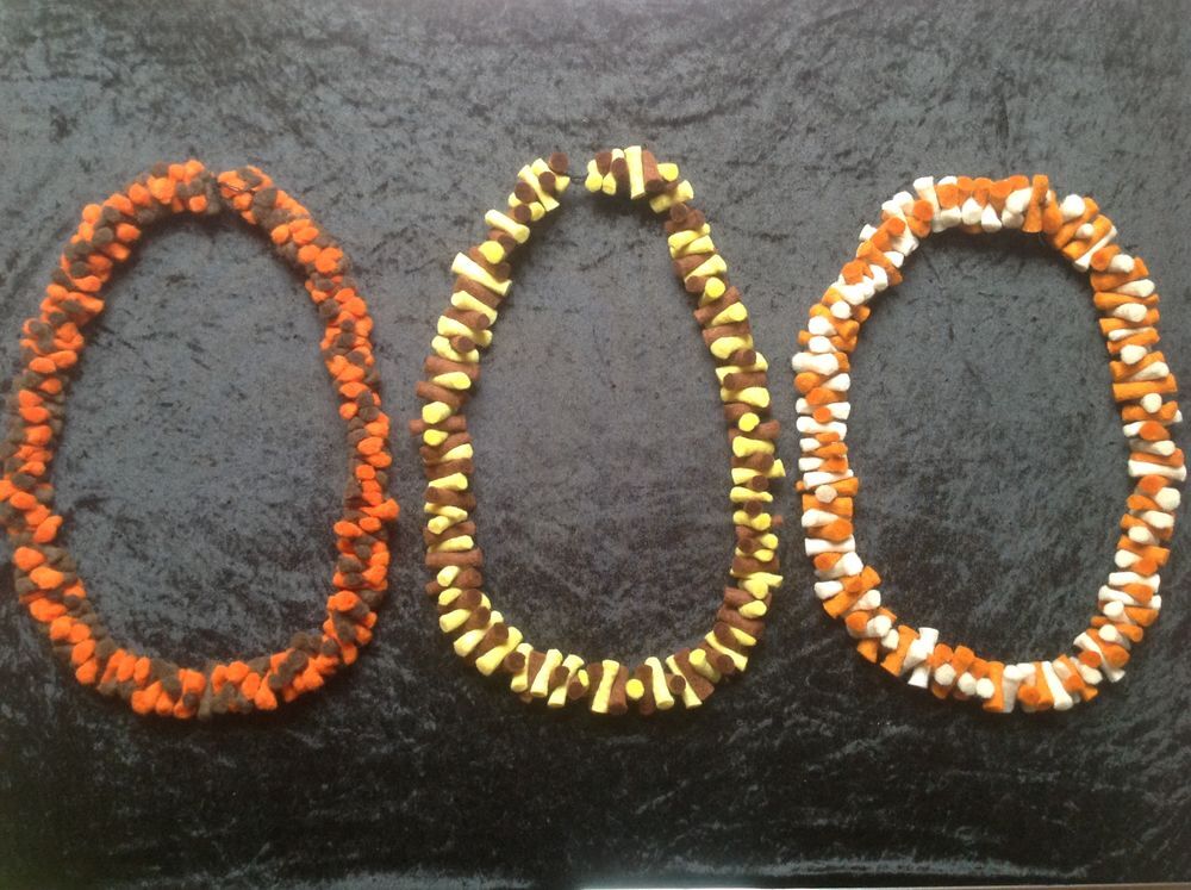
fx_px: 1202
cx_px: 596
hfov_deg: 52.7
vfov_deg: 40.6
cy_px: 445
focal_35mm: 35
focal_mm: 4.28
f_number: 2.4
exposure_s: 1/15
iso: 200
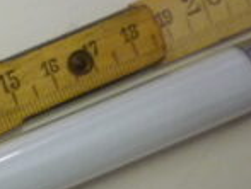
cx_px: -161
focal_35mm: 118
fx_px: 858
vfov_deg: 12.4
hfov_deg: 15.0
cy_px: 199
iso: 320
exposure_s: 1/30
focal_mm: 5.2
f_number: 3.3
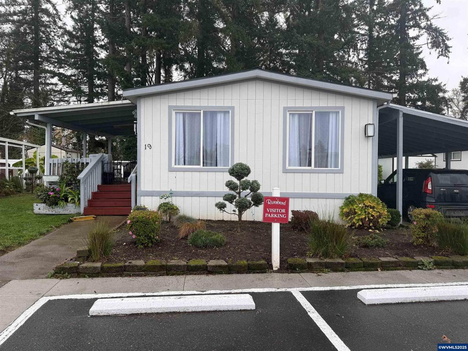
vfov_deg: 56.8
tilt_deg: -0.7
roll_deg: -0.7
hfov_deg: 71.6
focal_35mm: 24
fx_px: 324
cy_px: 176
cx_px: 234
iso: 80
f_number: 1.78
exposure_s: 1/213
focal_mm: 6.76
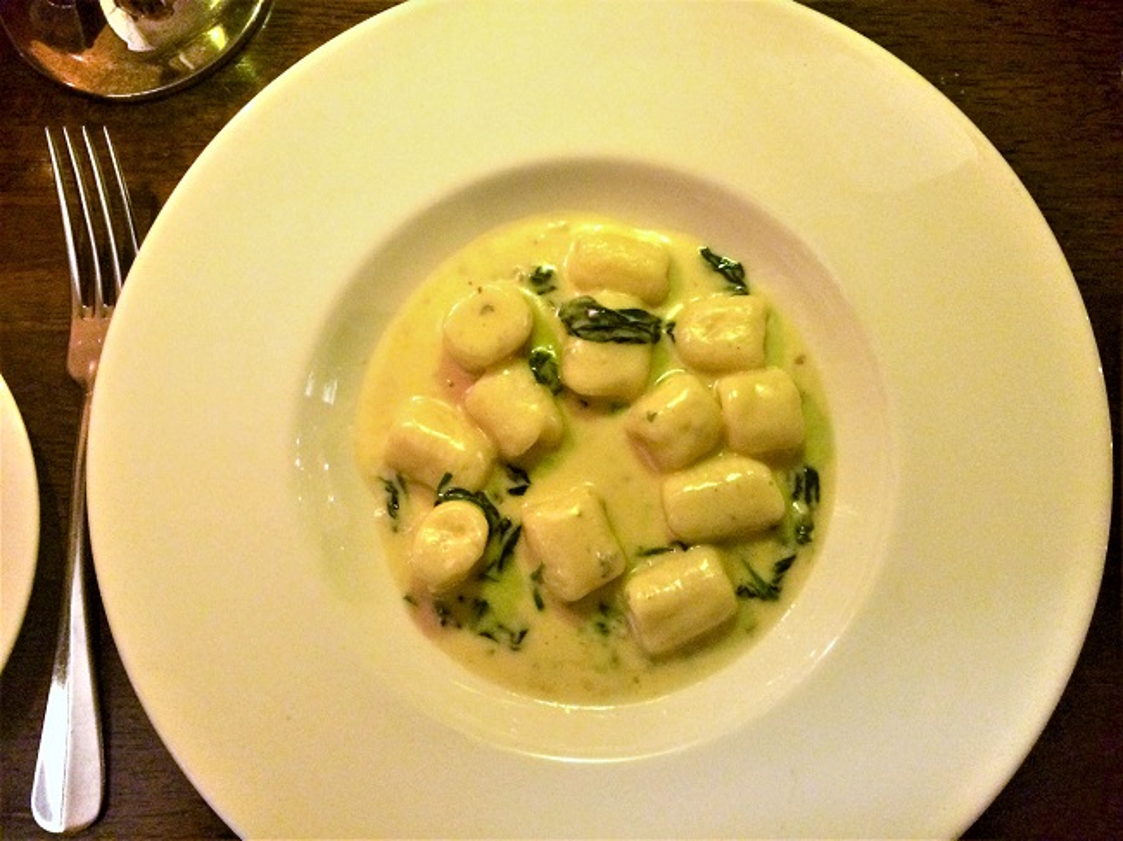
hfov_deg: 61.7
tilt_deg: -81.1
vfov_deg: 48.2
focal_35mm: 29
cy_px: 420
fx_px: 940
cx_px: 562
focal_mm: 4.15
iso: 400
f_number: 2.2
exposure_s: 1/17
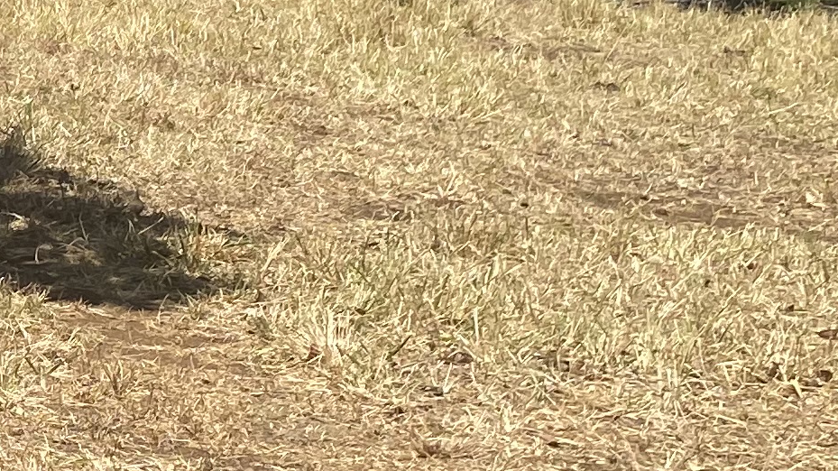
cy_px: 151
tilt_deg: -12.9
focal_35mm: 123
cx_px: -861
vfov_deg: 9.8
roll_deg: -4.0
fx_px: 2732
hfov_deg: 14.4
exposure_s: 1/2571
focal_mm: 4.25
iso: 32
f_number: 1.8
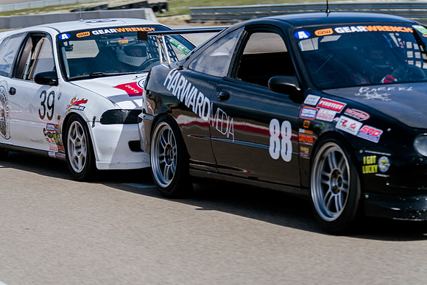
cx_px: 214
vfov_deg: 9.2
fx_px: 1779
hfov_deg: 13.7
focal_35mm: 150
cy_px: 142
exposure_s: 1/800
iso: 125
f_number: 5.6
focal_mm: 150
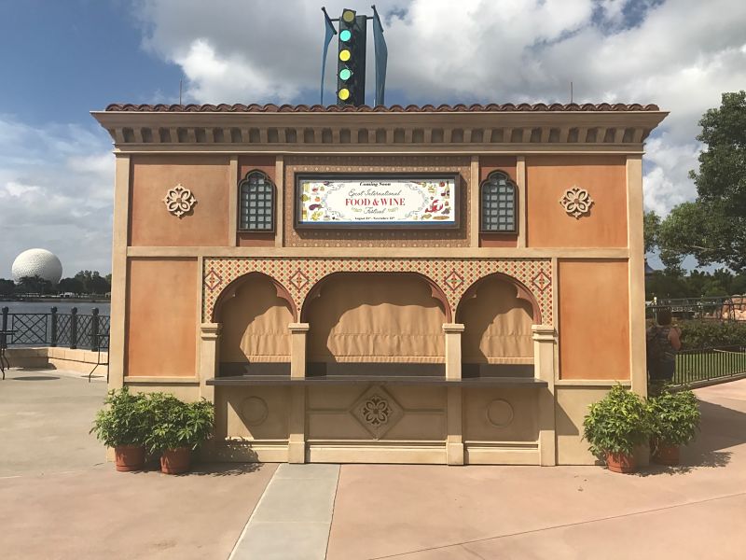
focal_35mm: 28
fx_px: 603
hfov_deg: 63.4
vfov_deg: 49.7
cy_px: 280
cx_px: 373
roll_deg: +0.1
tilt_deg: +2.2
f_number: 1.8
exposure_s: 1/3546
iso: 20
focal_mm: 3.99
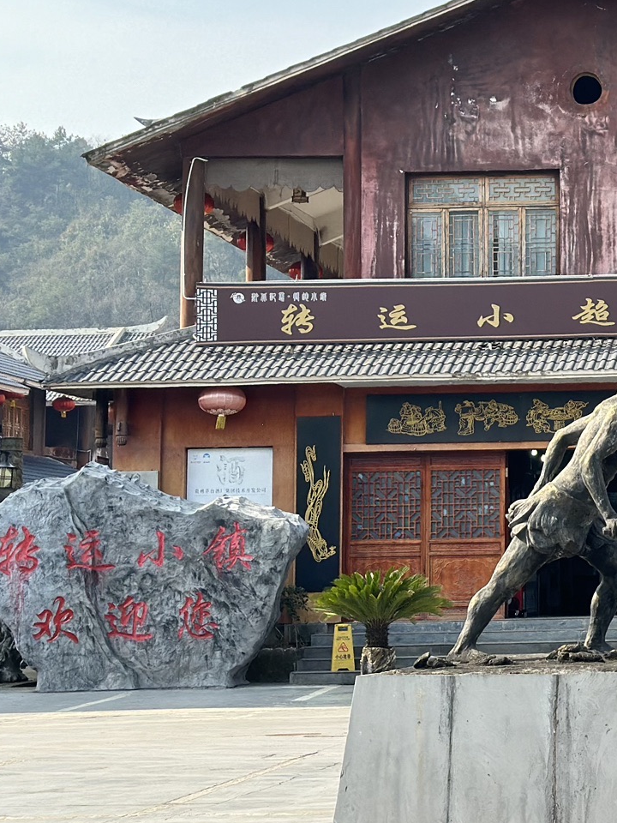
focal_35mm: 100
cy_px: 312
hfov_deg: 14.3
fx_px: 2377
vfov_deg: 19.6
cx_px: 750
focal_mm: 6.86
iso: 80
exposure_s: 1/1880
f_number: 1.78
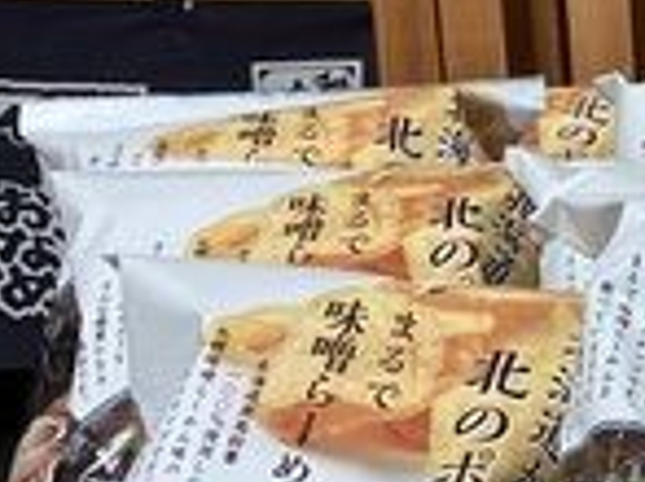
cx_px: 1455
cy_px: -81
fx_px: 2886
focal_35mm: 155
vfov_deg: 9.4
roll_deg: -0.9
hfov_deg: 11.1
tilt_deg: -15.5
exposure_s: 1/100
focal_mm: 3.99
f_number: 1.8
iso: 40
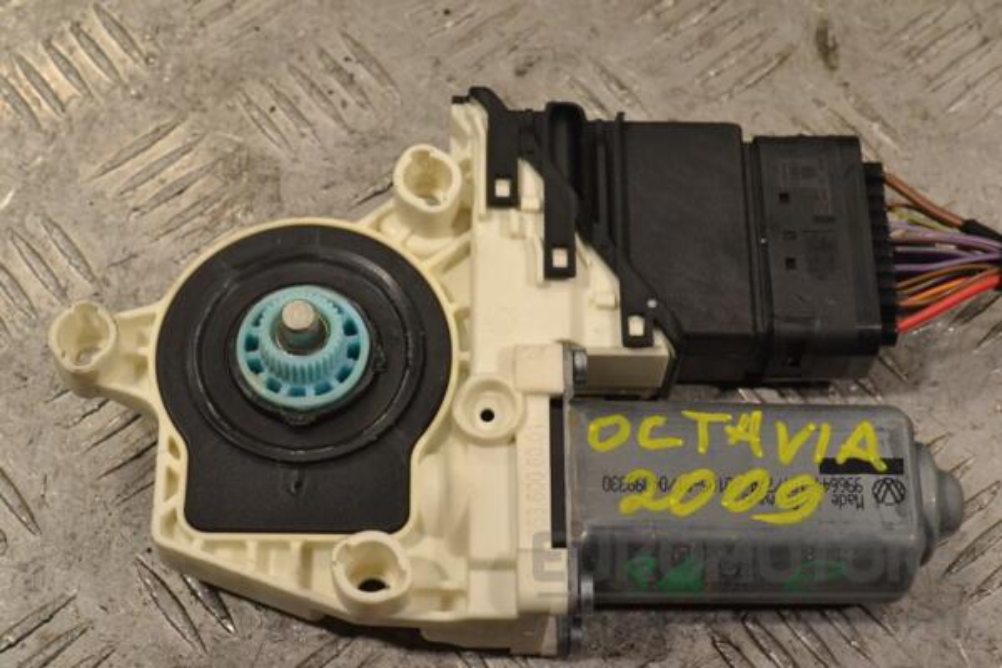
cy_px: 334
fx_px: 1879
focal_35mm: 68
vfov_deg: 20.2
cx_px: 501
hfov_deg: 29.9
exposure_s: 1/500
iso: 3200
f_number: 11
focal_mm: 45
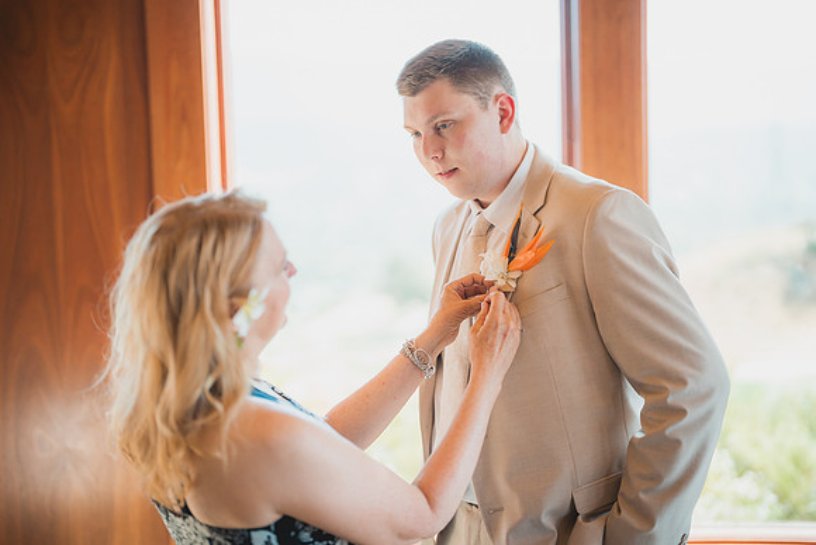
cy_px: 272
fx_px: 1134
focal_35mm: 50
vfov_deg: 27.0
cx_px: 408
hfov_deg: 39.6
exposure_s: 1/2000
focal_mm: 50
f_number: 1.3
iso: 400
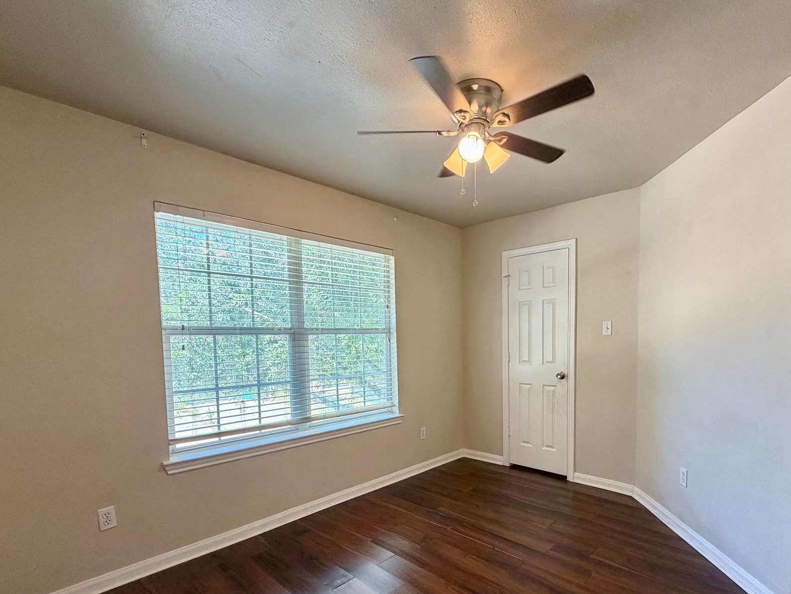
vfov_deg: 70.6
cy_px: 366
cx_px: 441
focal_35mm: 18
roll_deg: +0.7
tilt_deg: -5.6
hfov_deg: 87.4
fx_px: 411
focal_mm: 2.22
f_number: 2.2
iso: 160
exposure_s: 1/60
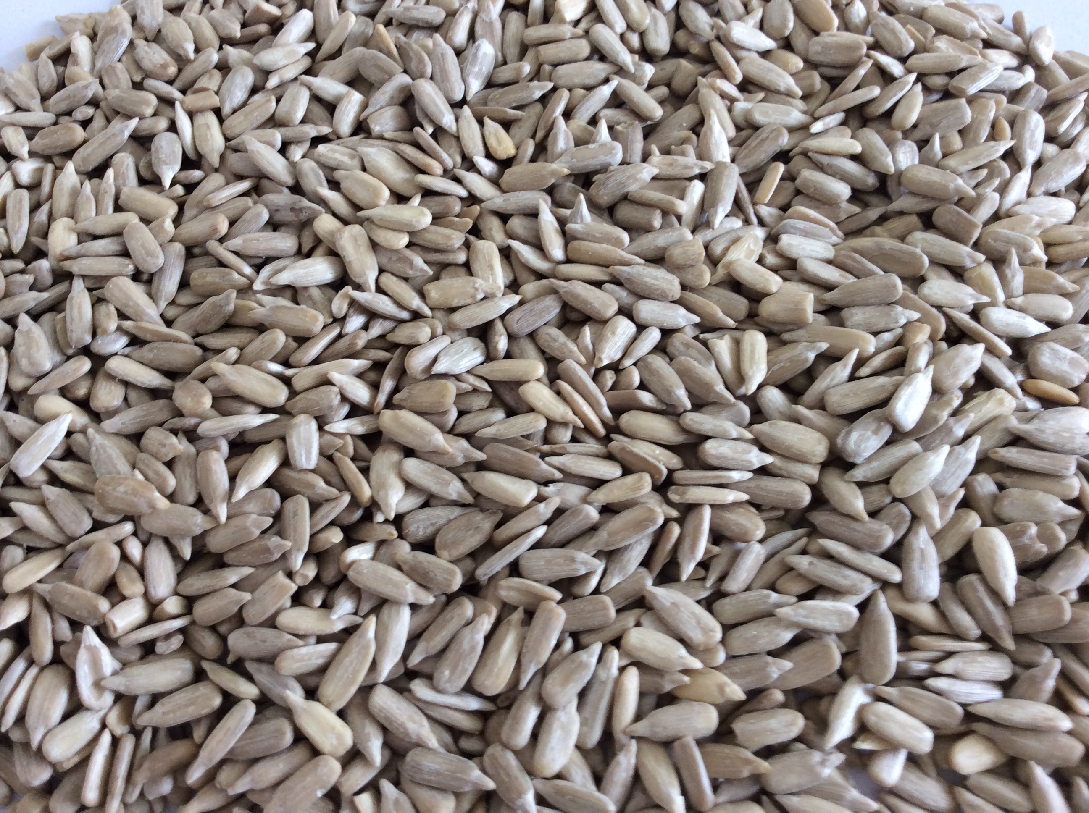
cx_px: 544
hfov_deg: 55.4
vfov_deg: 42.8
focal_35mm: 33
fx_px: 1037
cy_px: 406
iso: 50
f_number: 2.4
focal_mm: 3.3
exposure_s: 1/24
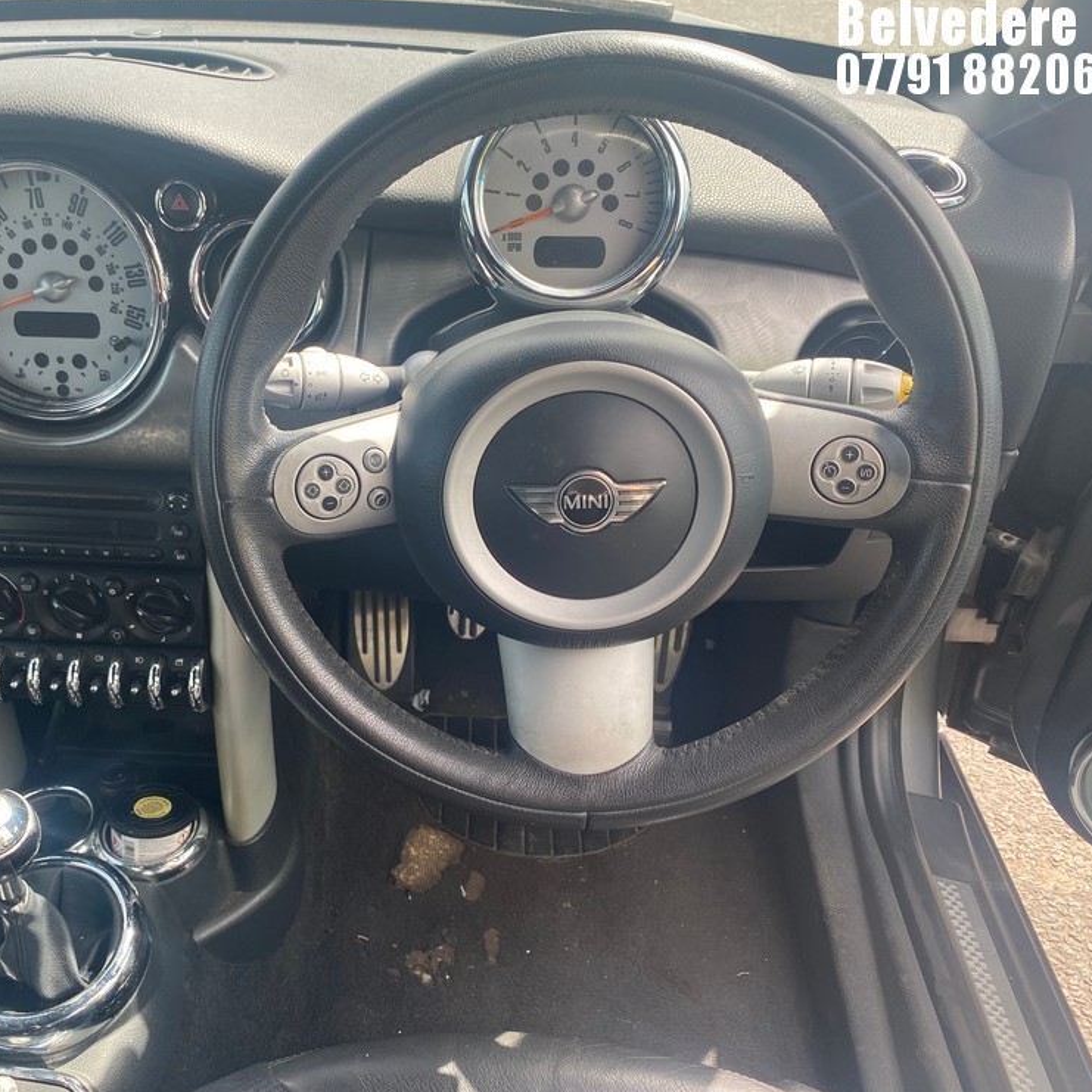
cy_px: 548
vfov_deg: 52.5
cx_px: 401
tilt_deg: -38.2
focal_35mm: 31
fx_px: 1106
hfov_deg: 51.9
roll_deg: +1.8
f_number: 1.8
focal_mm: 4.25
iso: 32
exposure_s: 1/321
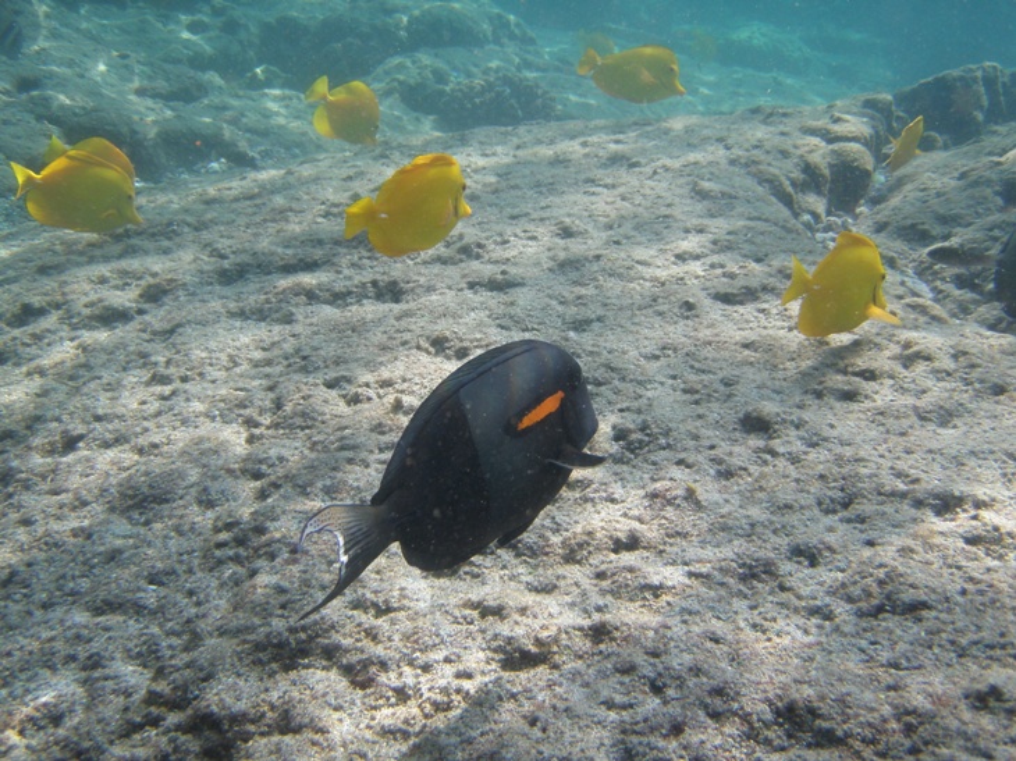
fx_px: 1115
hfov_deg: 49.0
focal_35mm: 38
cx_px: 508
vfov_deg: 37.7
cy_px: 380
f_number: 3.5
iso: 80
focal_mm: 6.7
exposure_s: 1/320
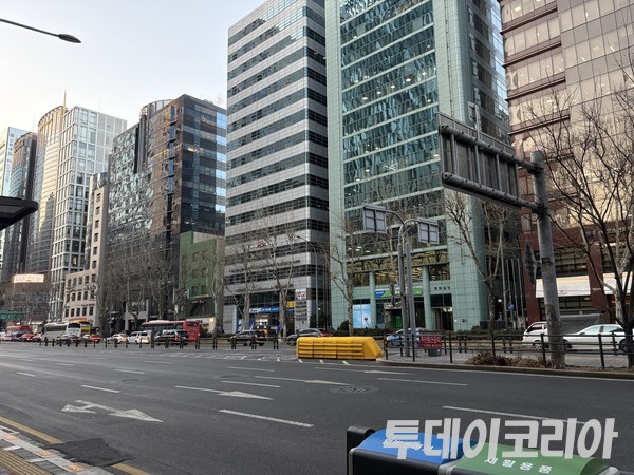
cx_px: 317
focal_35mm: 26
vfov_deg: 53.1
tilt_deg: +10.9
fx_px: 476
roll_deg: +1.3
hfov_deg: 67.3
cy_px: 238
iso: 160
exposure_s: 1/188
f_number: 1.6
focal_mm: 5.96
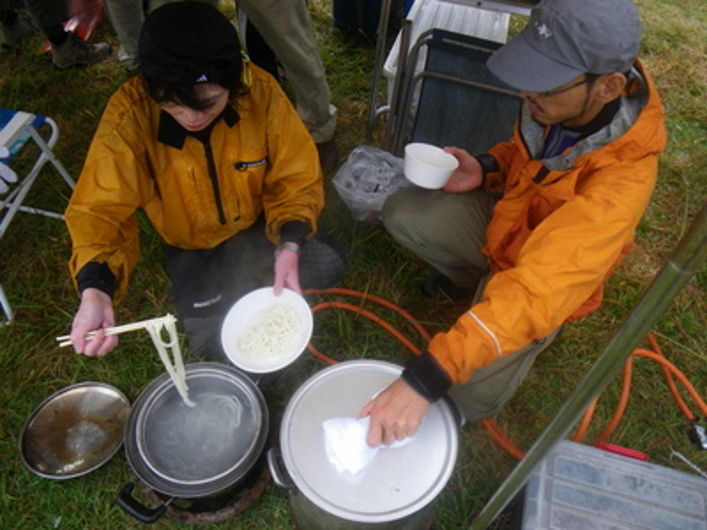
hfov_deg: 63.4
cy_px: 265
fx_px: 572
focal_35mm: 28
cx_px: 354
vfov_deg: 49.7
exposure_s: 1/50
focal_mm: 5
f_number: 3.5
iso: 64
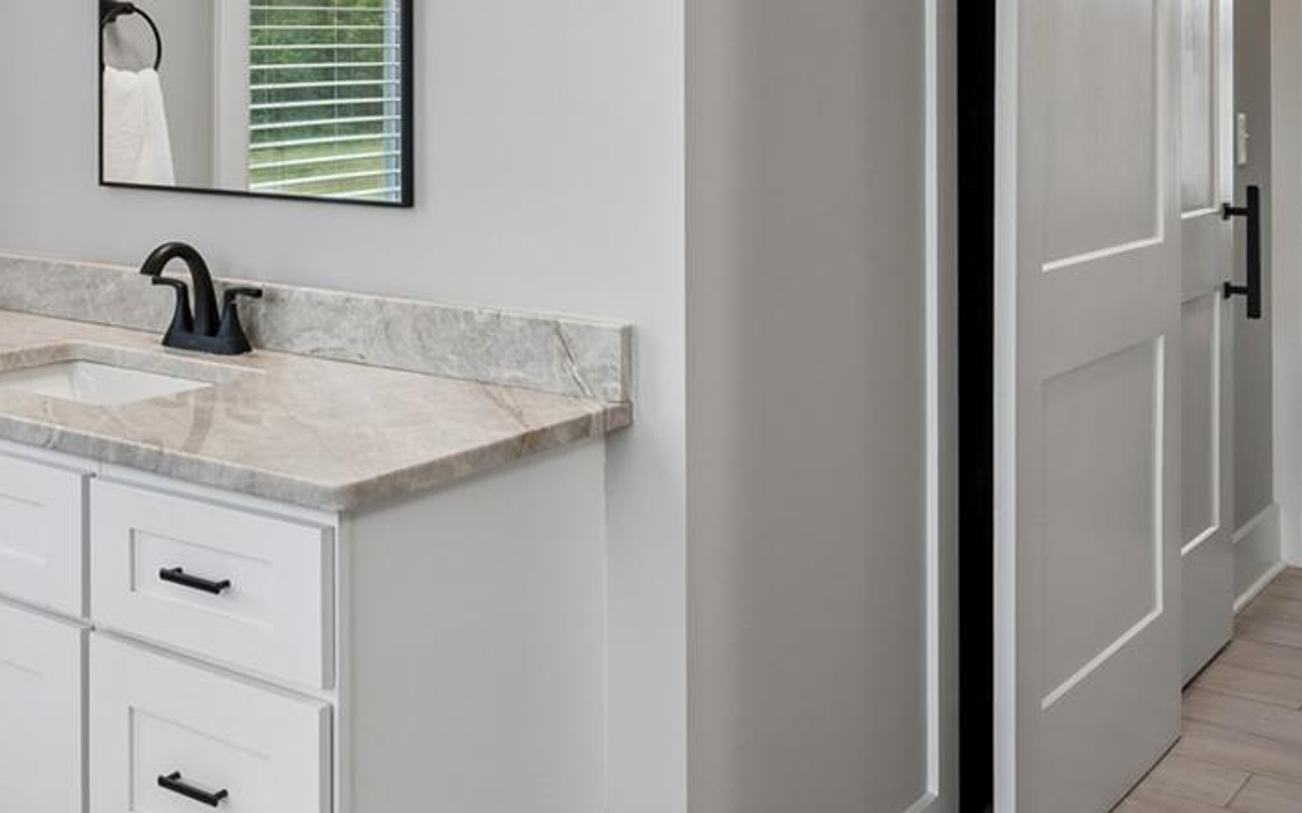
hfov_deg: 41.7
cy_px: 91
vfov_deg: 26.4
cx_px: 405
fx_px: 1678
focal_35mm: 47
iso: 400
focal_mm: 16.1
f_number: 13
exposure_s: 1/8
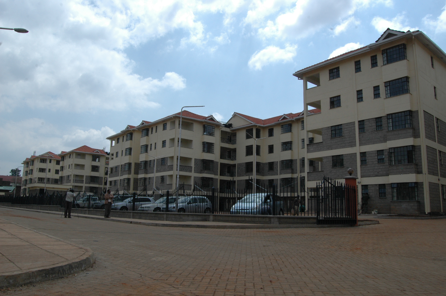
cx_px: 223
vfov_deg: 47.8
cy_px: 148
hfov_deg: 67.4
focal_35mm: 27
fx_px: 334
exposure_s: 1/500
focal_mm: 18
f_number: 13
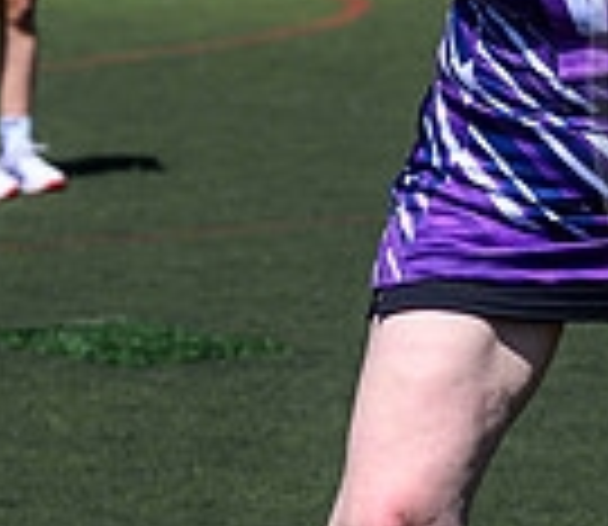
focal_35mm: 373
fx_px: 6936
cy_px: -64
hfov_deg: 5.0
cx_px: 670
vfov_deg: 4.3
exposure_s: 1/2500
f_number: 4
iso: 250
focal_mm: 72
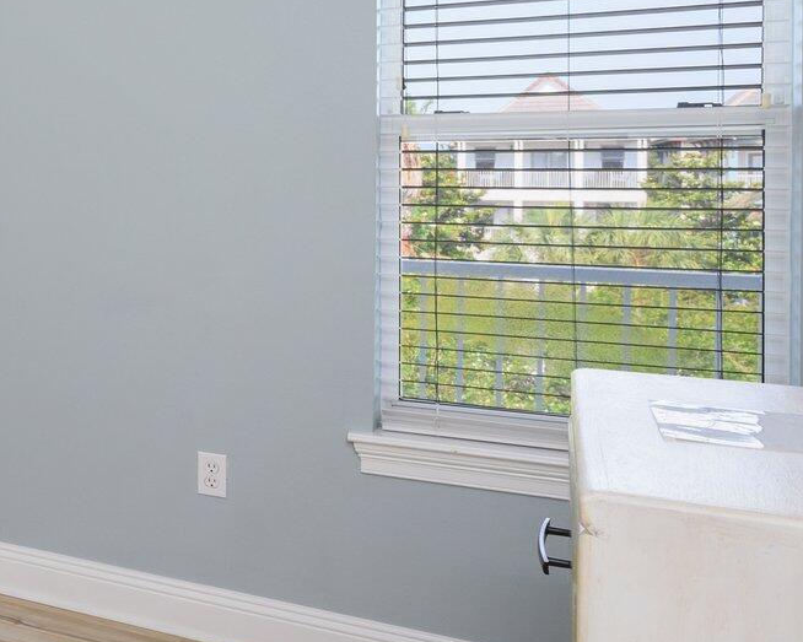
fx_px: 1117
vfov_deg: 31.7
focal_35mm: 47
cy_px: 194
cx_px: -355
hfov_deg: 28.4
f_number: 9
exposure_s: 1/30
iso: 320
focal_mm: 16
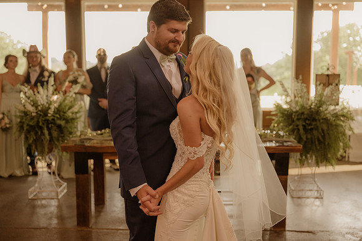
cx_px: 181
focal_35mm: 46
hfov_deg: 42.7
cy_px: 120
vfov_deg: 29.3
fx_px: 463
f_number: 2.8
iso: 1000
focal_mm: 46
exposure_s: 1/250
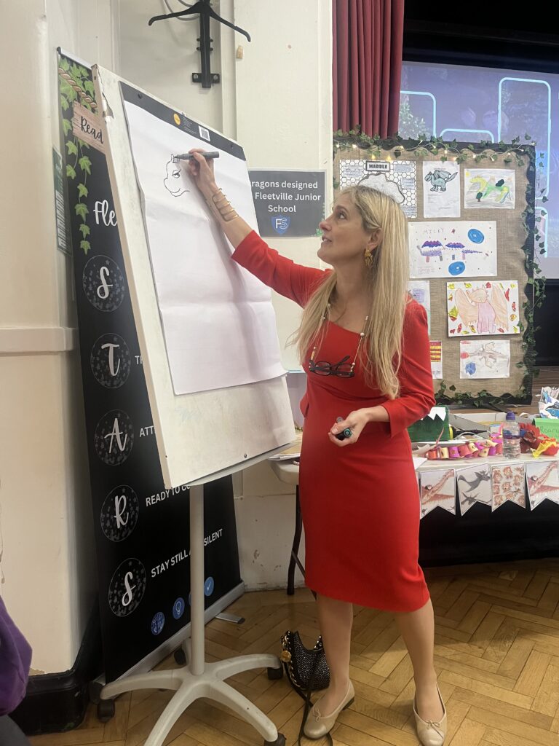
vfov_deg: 67.3
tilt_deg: -4.0
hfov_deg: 53.1
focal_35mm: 26
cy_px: 373
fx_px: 560
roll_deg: +0.7
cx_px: 280
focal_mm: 5.1
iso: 200
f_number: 1.6
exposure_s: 1/50
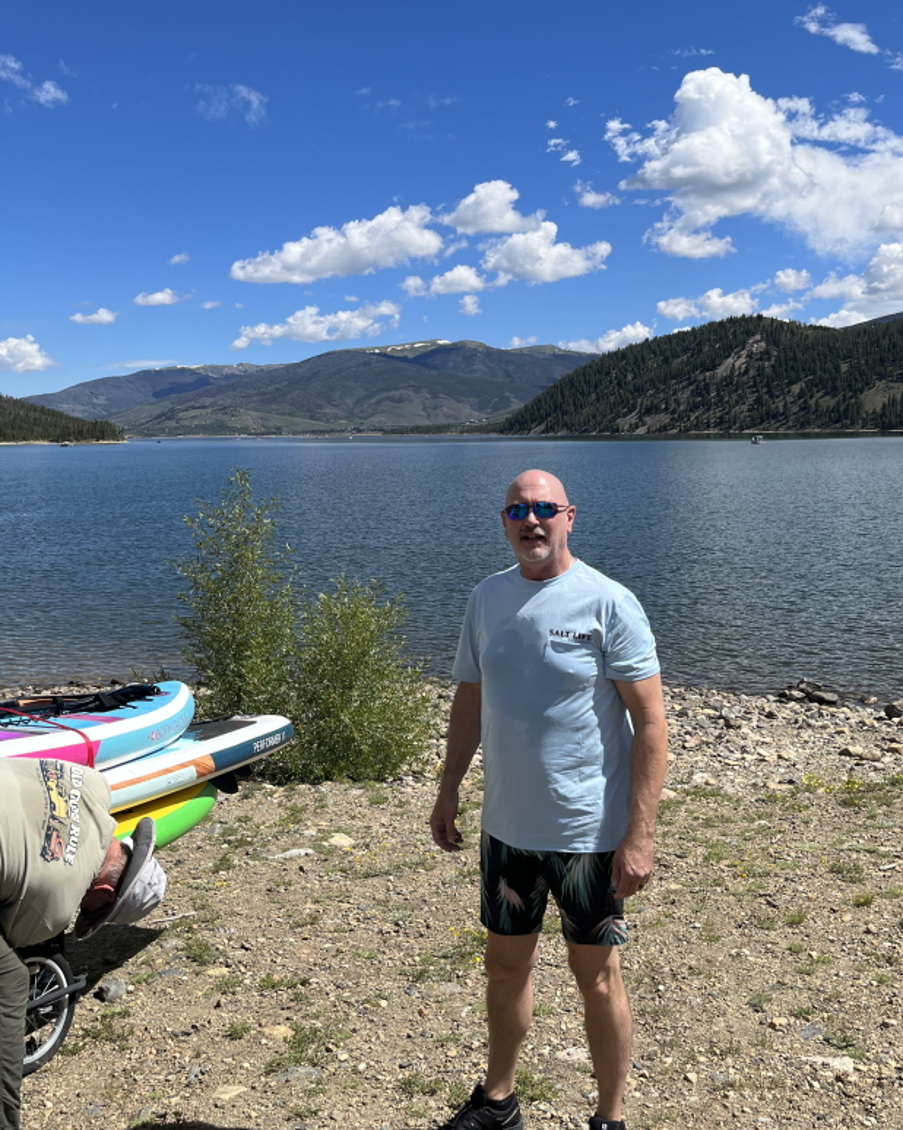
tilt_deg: -0.6
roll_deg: +0.7
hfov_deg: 42.2
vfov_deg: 51.3
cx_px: 468
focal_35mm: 35
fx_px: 1170
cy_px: 477
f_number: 1.6
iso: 50
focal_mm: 5.1
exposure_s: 1/3876
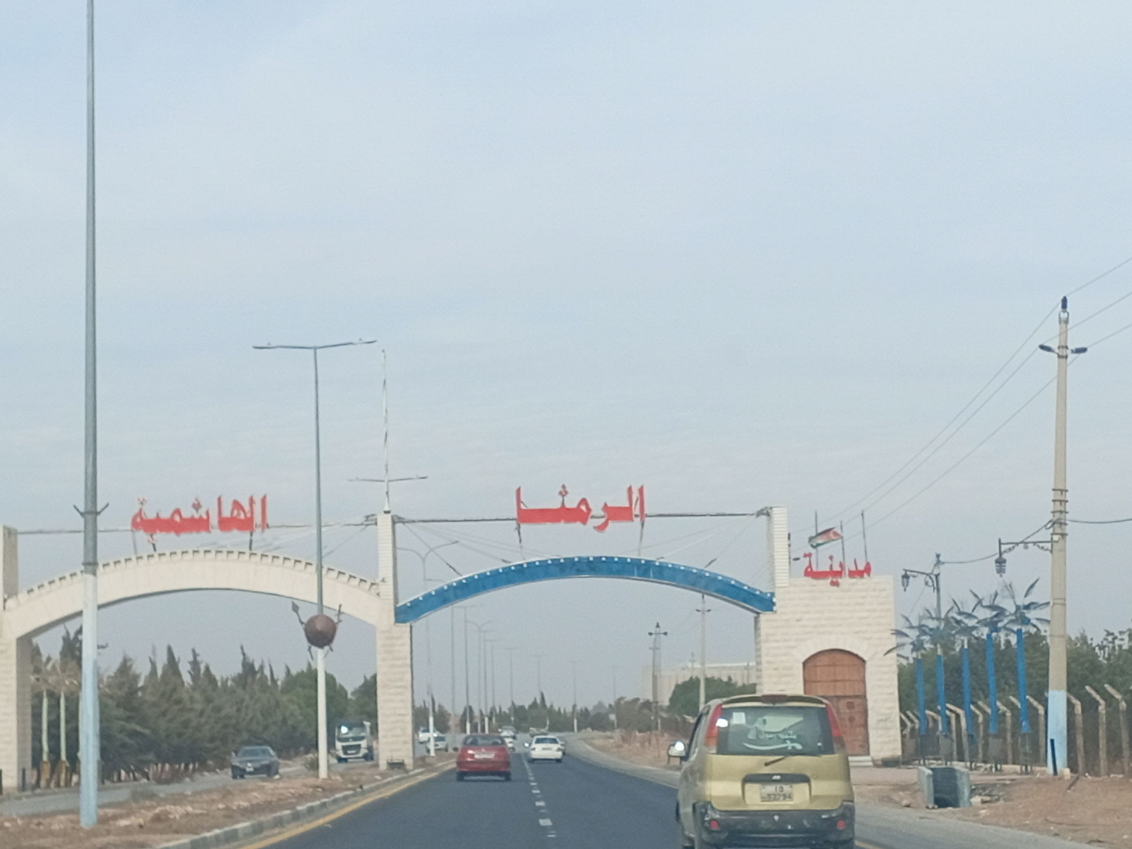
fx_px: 2747
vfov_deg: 17.6
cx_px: 566
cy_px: 424
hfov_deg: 23.3
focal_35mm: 84
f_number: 1.8
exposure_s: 1/493
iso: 101
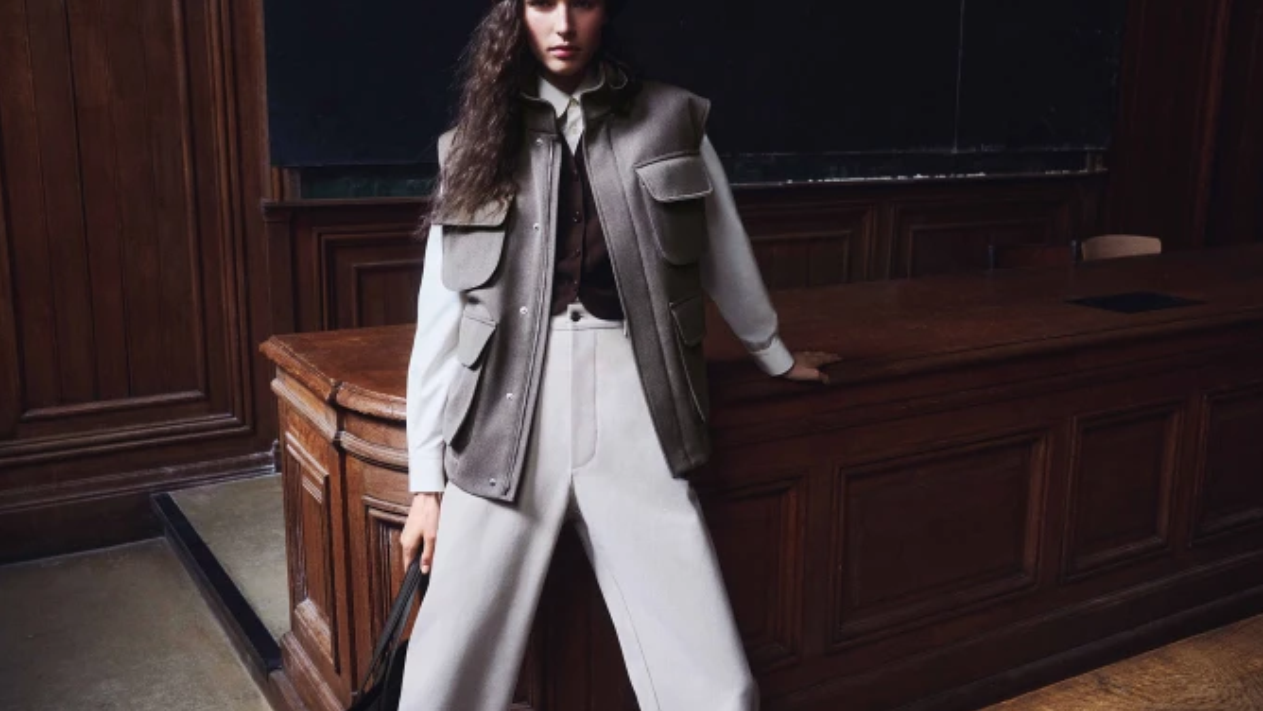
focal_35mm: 37
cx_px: 636
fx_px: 1224
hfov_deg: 54.6
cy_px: 335
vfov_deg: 32.4
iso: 1600
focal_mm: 34.5
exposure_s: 1/160
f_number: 5.6
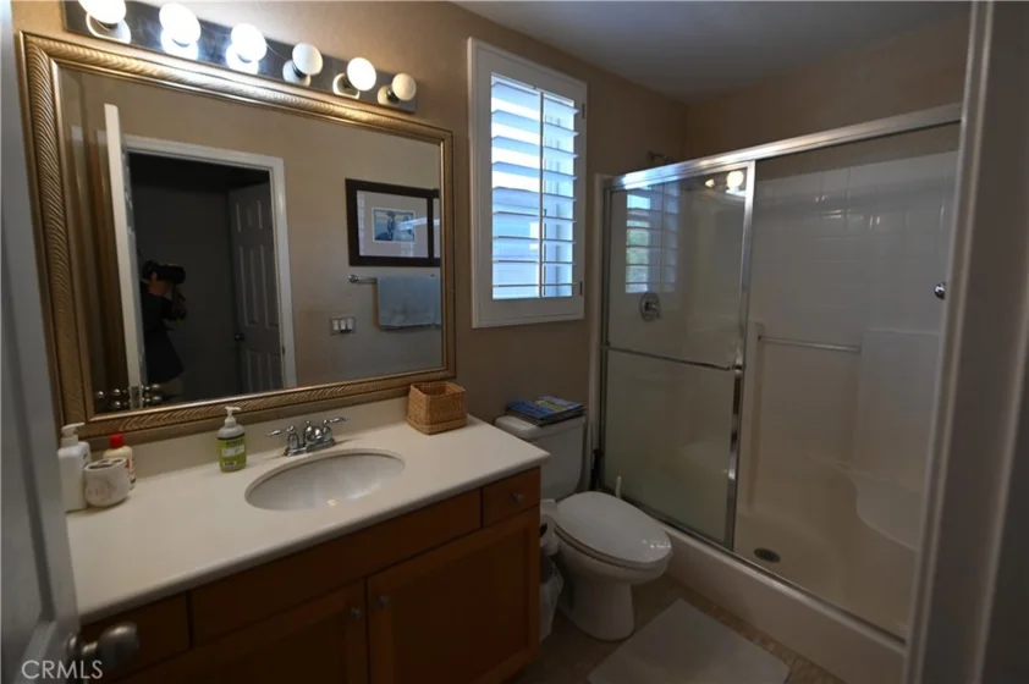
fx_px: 428
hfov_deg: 100.4
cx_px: 514
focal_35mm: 15
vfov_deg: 77.2
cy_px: 342
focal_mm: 15
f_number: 4
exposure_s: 1/60
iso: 200
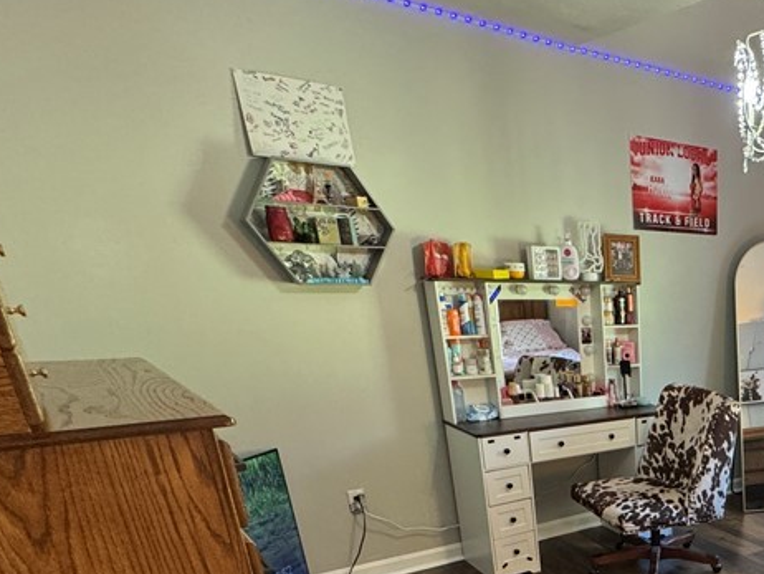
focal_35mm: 31
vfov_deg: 40.5
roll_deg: -2.6
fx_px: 685
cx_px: 769
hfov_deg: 47.9
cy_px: 559
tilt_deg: -23.4
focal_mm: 2.22
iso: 400
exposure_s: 1/60
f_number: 2.2
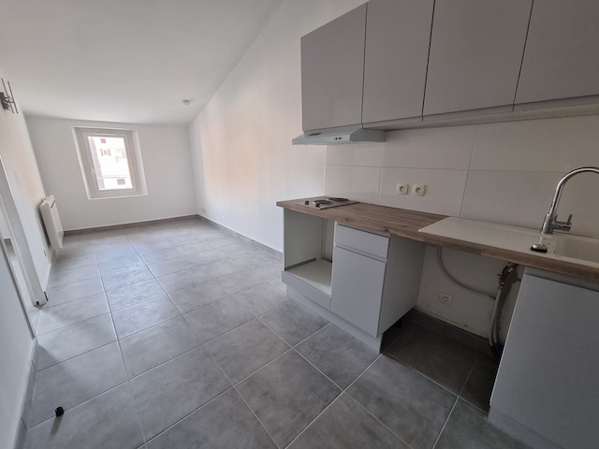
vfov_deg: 89.9
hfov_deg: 106.2
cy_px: 224
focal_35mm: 13
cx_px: 300
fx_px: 225
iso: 200
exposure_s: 1/50
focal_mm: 2.2
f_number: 2.2
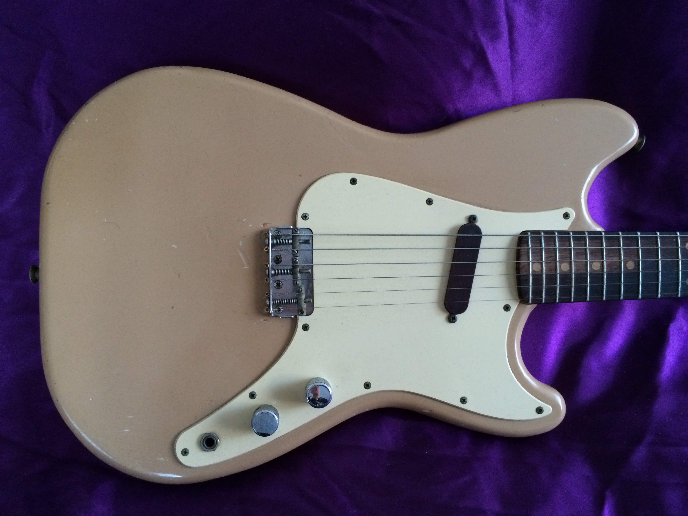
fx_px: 576
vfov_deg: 48.2
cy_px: 258
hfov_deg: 61.7
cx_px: 344
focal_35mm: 29
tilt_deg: -49.5
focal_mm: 4.15
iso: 250
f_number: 2.2
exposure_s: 1/25
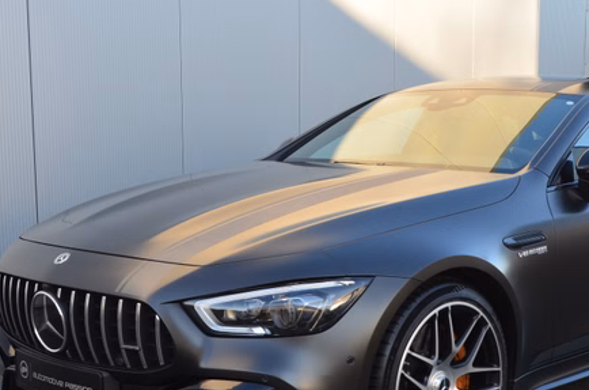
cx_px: 399
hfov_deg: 32.2
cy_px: 283
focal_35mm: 62
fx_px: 1012
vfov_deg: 21.6
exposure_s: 1/50
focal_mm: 28
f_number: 10
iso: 400
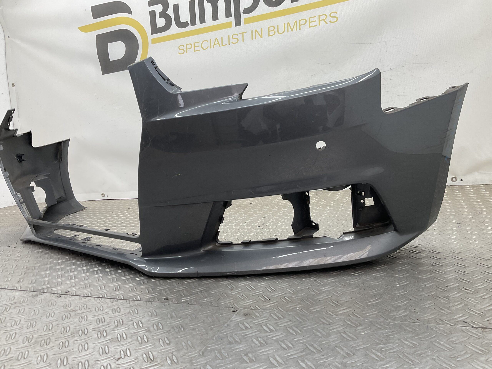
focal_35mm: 29
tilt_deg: -8.8
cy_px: 184
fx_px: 412
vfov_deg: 48.2
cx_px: 246
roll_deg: +5.3
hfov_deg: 61.7
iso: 25
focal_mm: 3
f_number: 1.8
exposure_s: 1/100
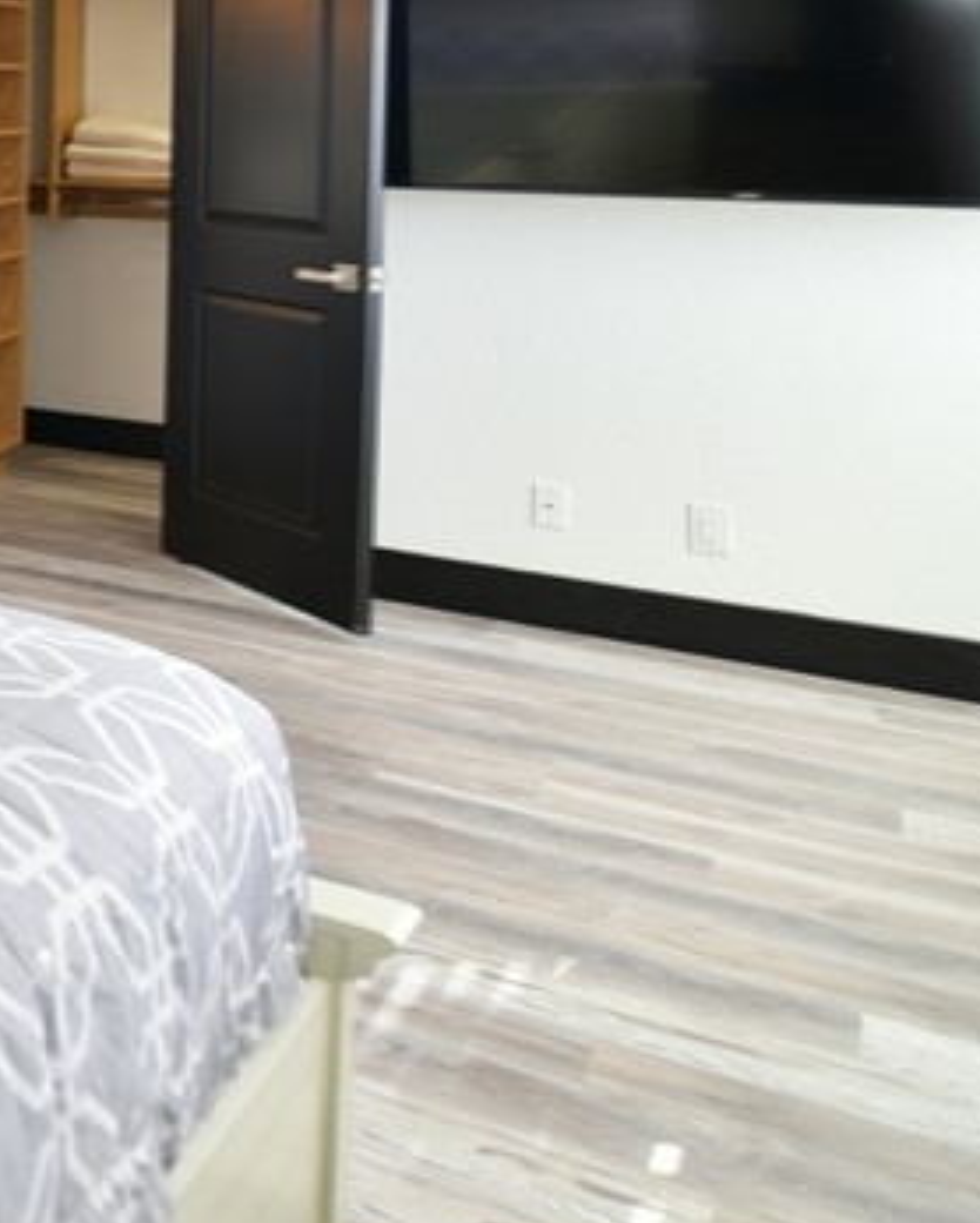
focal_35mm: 44
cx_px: -860
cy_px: 173
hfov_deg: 20.7
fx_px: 1594
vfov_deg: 39.6
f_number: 3.5
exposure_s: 1/60
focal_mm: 15
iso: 320
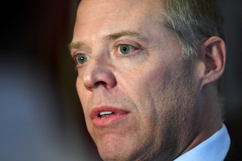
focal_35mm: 255
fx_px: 1714
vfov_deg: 5.4
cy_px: 80
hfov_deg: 8.1
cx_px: 121
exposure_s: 1/800
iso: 4000
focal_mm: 170
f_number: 2.8
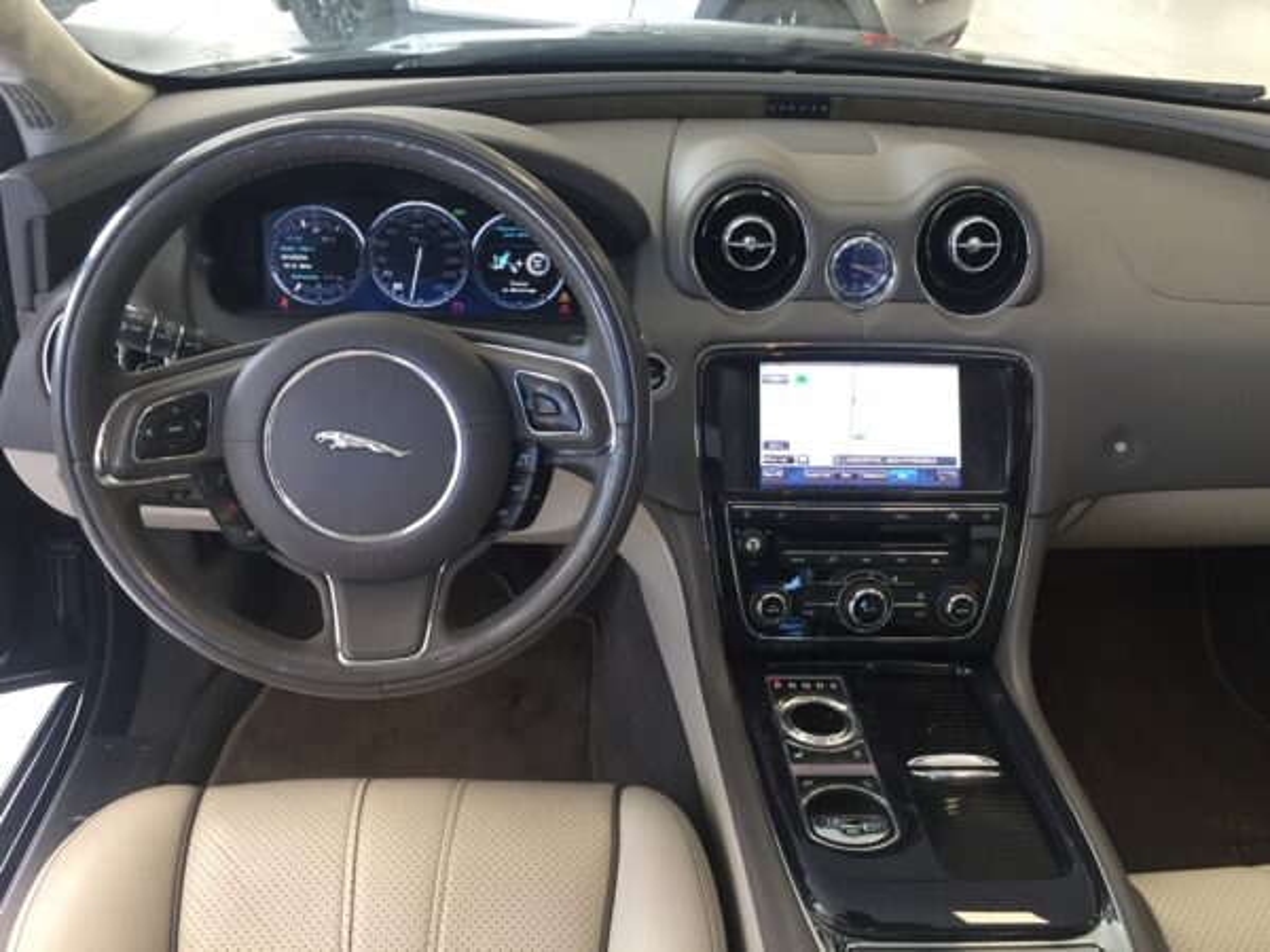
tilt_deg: -32.0
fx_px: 1064
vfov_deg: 48.2
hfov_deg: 61.7
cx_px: 635
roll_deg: -3.9
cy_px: 476
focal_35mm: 29
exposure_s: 1/33
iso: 50
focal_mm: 4.15
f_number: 2.2
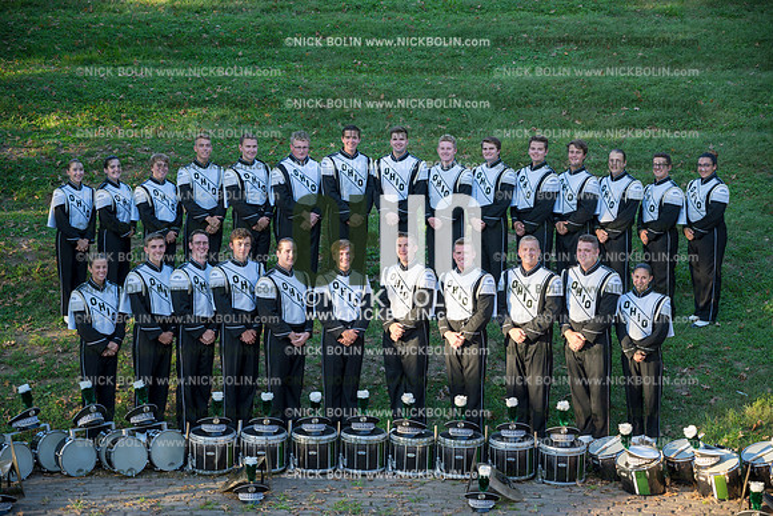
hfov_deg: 29.2
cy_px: 258
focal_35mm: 69
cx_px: 386
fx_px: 1482
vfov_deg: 19.7
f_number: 4
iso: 125
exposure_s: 1/160
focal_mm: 69
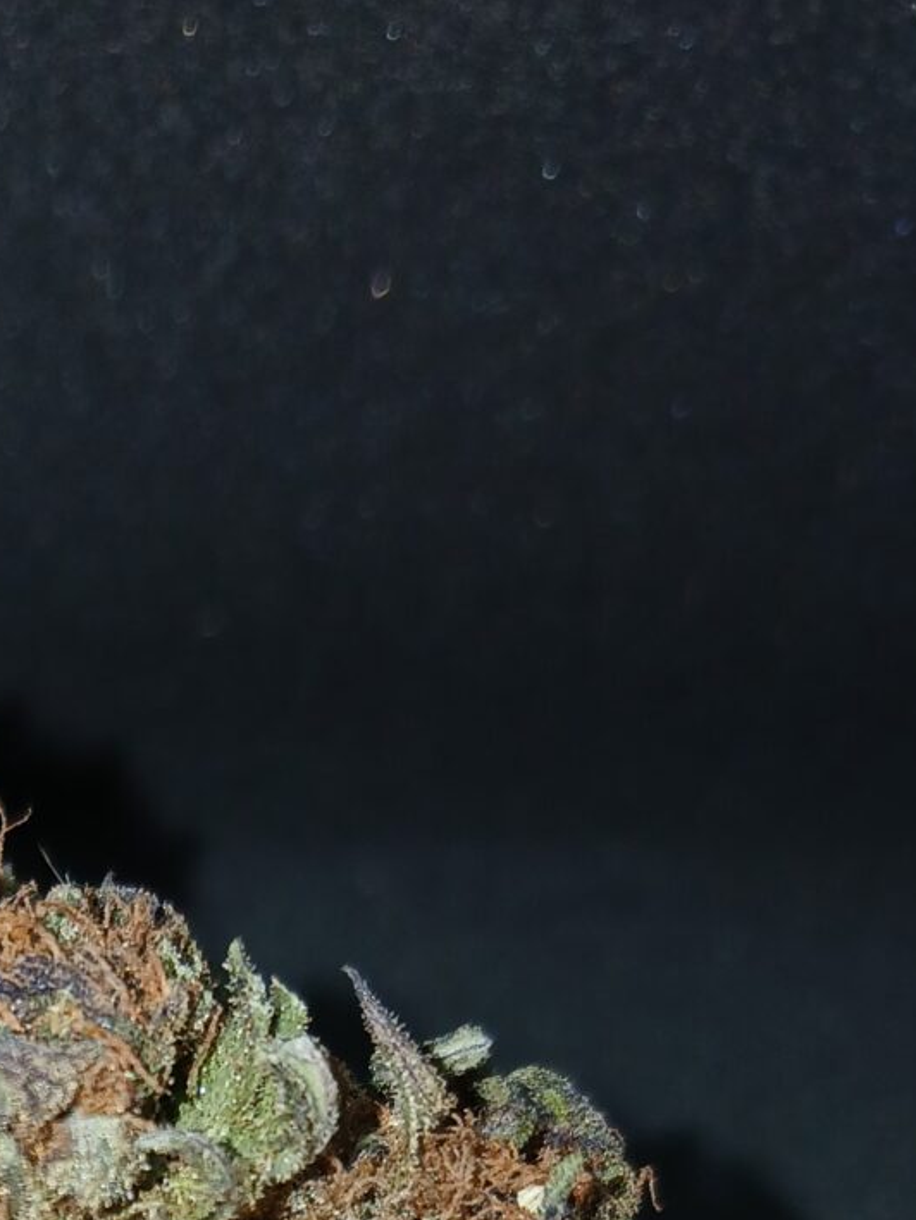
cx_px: -162
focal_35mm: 78
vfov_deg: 22.2
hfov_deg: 18.0
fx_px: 2751
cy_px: 1623
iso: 25
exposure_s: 1/50
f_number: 1.8
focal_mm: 3.98
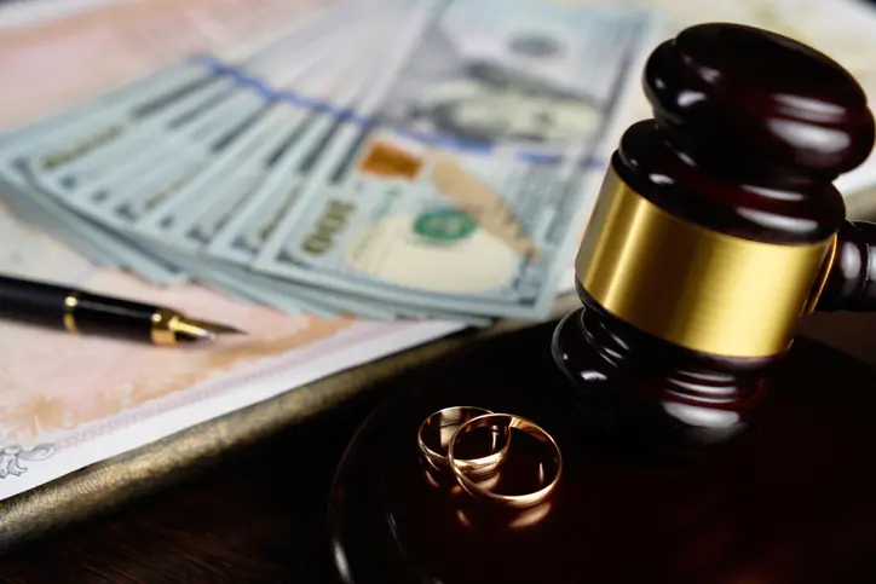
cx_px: 438
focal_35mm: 75
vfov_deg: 18.2
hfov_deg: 27.0
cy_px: 292
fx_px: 1825
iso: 100
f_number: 5.6
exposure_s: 1/100
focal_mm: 75
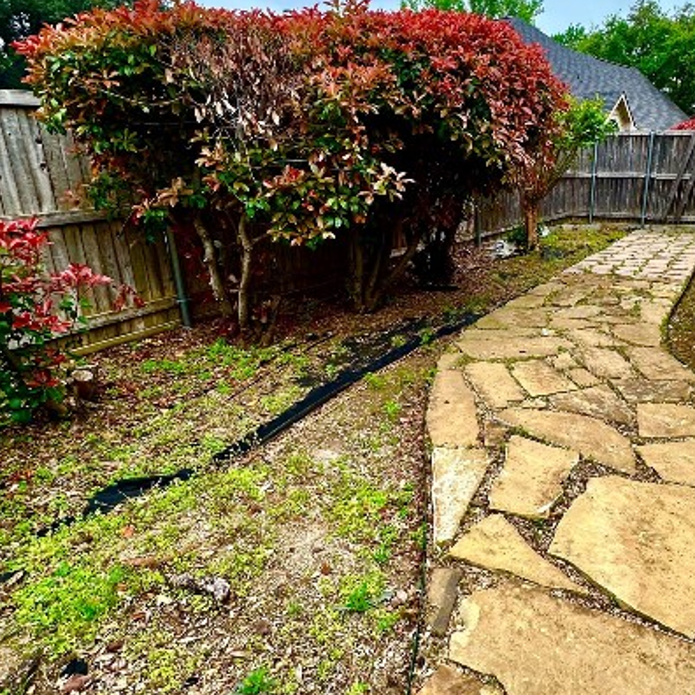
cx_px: 486
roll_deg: -2.5
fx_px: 545
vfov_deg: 65.0
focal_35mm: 24
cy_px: 330
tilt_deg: -18.3
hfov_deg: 62.7
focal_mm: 2.22
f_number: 2.2
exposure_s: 1/360
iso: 40
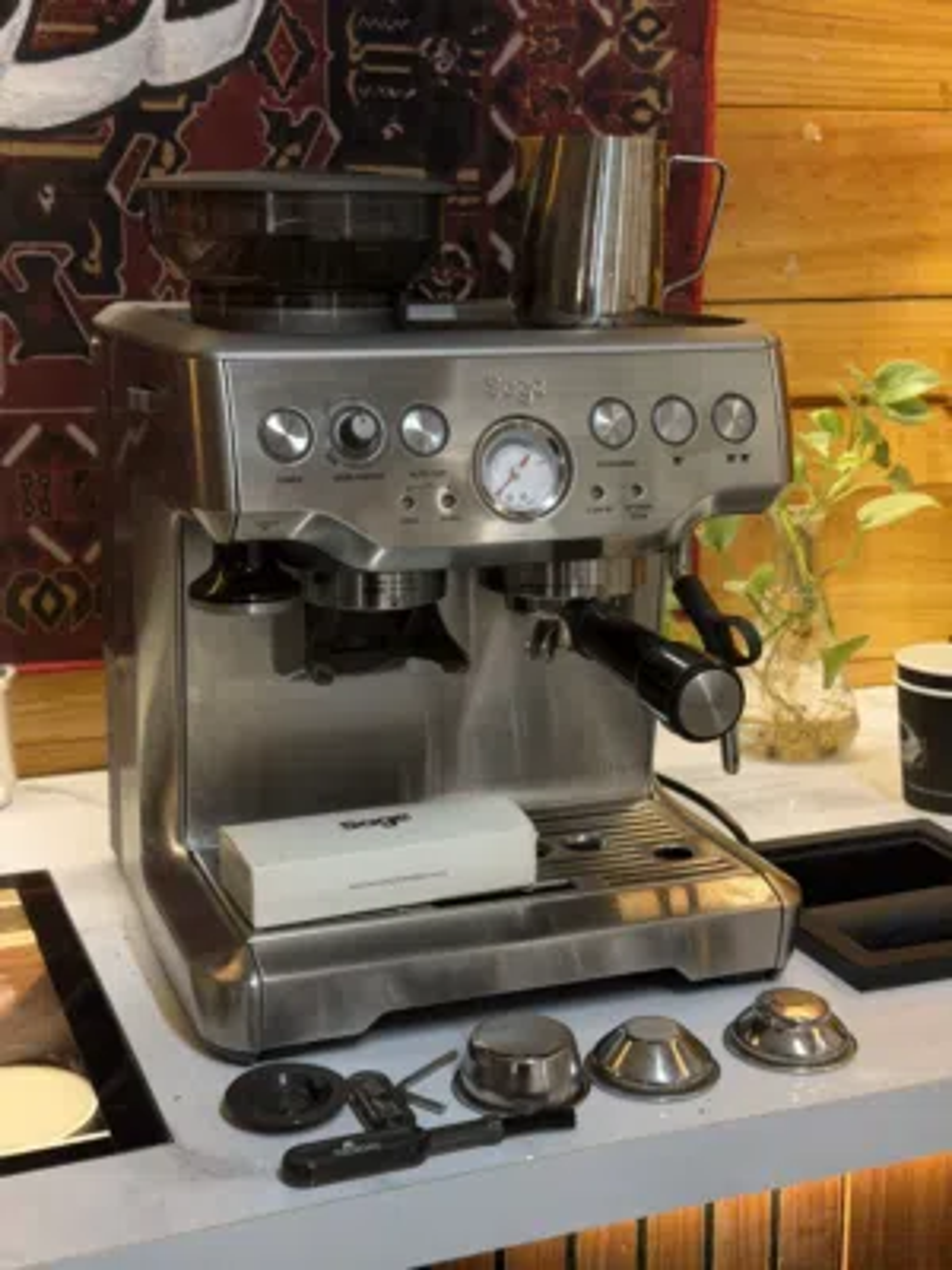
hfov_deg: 30.3
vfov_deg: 39.7
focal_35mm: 48
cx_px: 476
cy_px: 635
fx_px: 1760
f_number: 1.78
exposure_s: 1/100
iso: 200
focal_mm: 6.76
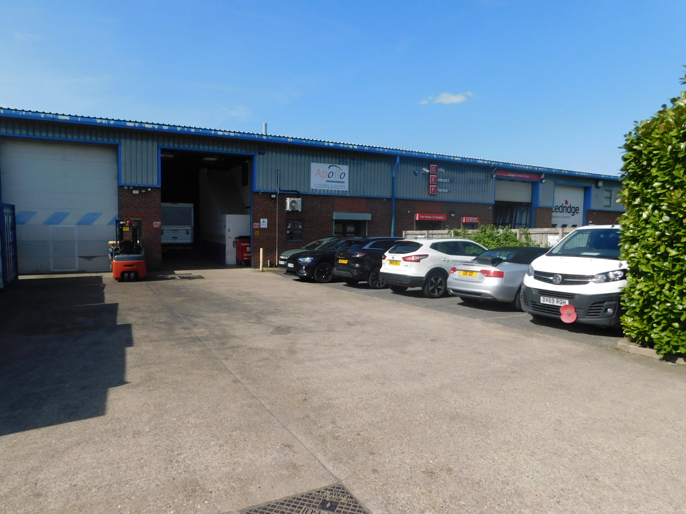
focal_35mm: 23
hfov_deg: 73.9
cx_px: 343
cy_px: 257
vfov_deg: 58.9
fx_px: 456
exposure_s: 1/500
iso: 125
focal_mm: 4
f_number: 6
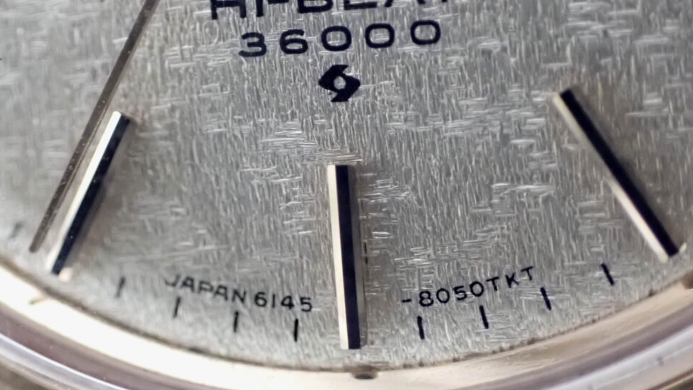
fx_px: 1360
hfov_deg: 28.6
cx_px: 330
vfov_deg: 16.3
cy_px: 145
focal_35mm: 74
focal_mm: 9.65
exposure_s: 1/40
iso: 1600
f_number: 3.3
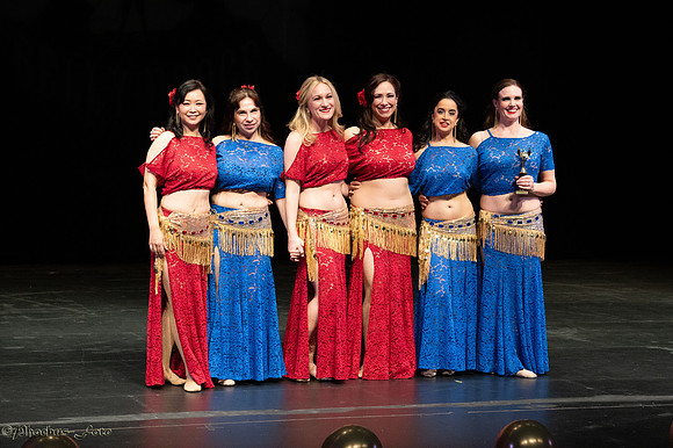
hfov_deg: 20.8
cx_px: 336
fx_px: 1831
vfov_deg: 13.9
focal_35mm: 98
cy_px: 224
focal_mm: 98
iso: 8000
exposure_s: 1/320
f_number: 8
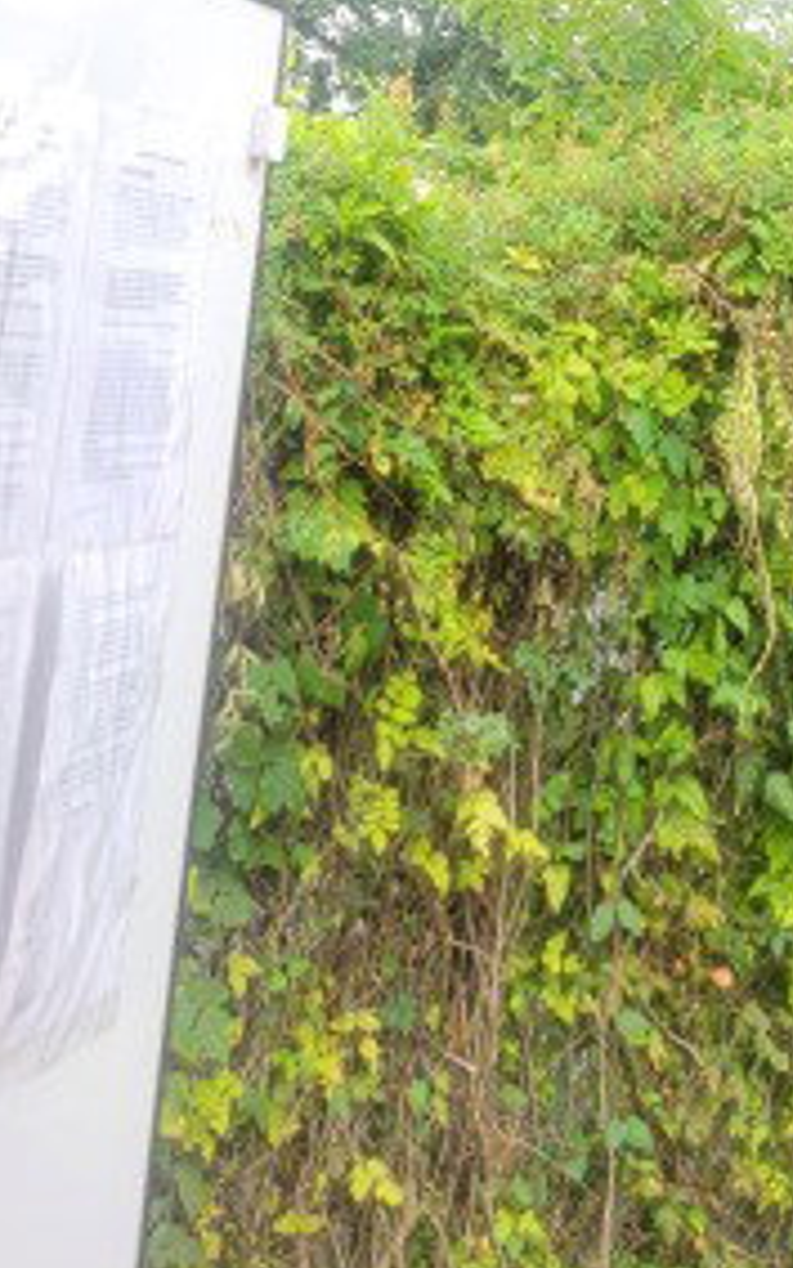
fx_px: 2523
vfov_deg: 23.9
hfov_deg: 17.0
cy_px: -486
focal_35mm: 73
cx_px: 963
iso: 25
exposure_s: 1/120
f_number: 1.8
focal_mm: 6.7
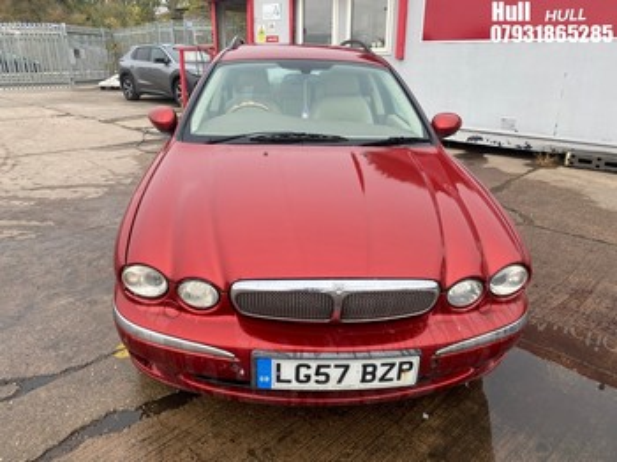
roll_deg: +0.2
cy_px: 231
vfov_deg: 53.0
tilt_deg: -21.1
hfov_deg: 67.3
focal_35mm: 26
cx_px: 308
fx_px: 463
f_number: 1.8
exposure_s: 1/166
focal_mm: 4.25
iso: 32
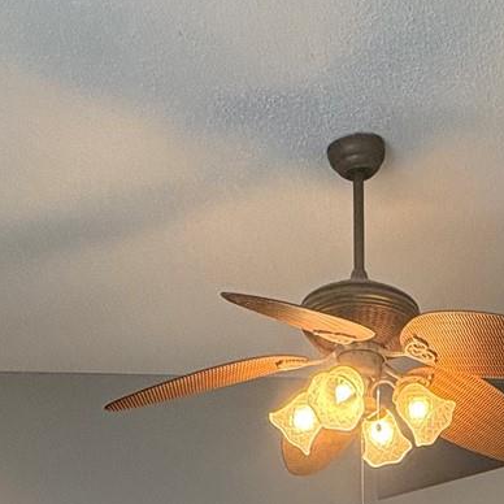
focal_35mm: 51
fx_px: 840
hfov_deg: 31.8
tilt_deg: -2.7
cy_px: 751
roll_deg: +0.8
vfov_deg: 25.4
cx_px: 455
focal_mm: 2.22
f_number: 2.2
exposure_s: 1/60
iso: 250
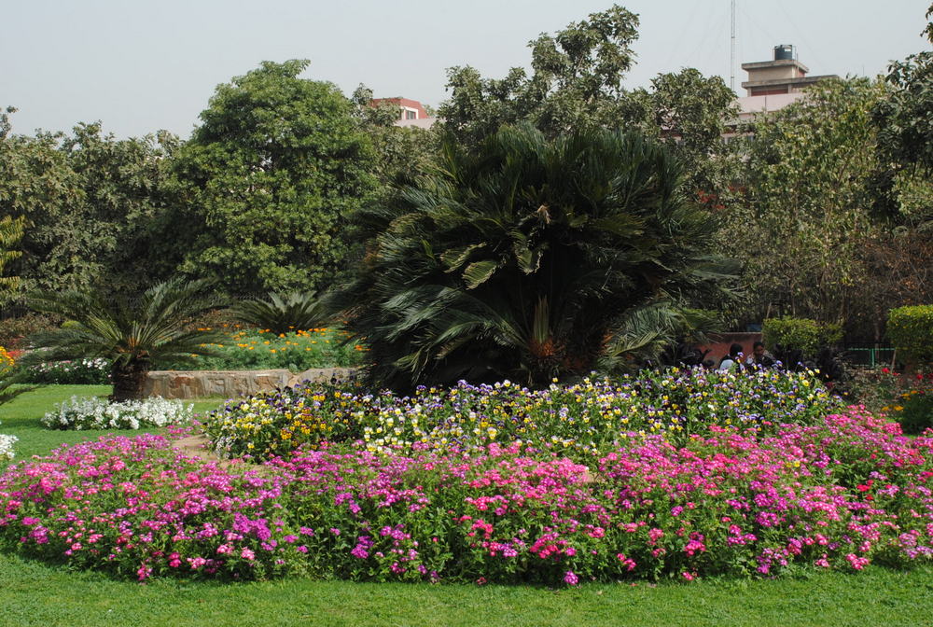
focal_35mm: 60
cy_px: 314
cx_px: 466
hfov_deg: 33.3
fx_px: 1559
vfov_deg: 22.7
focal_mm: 40
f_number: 13
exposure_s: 1/125
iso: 200
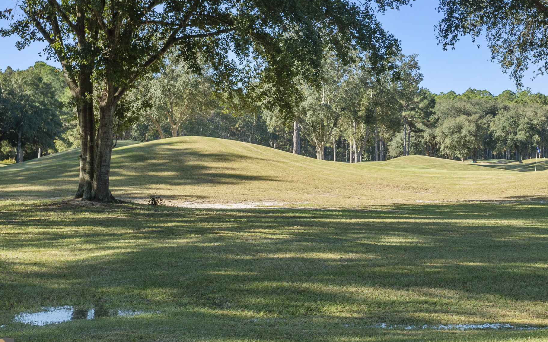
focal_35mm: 69
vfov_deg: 18.7
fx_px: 1030
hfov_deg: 29.5
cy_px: 60
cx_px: 385
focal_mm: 40
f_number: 7.1
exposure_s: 1/100
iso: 100
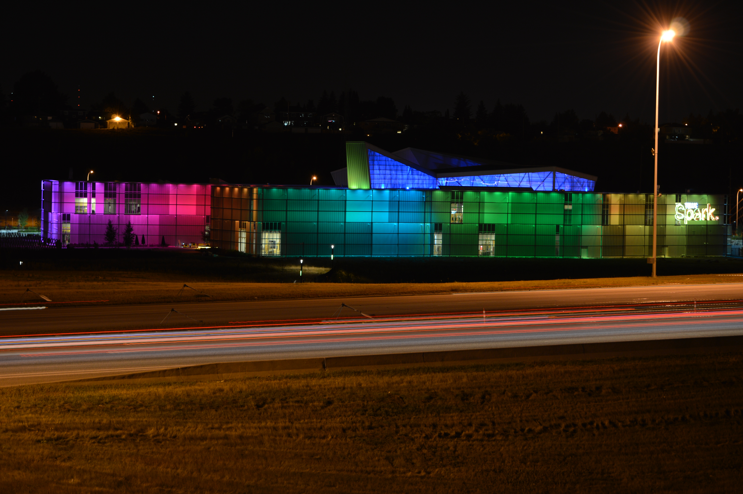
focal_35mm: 102
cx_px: 372
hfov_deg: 20.0
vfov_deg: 13.4
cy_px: 247
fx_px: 2103
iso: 100
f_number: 5
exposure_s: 3
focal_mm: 68
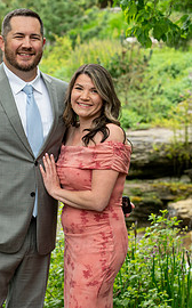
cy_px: 235
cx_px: 22
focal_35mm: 119
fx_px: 999
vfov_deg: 17.4
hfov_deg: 10.9
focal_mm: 70
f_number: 4.5
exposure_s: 1/125
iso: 1250
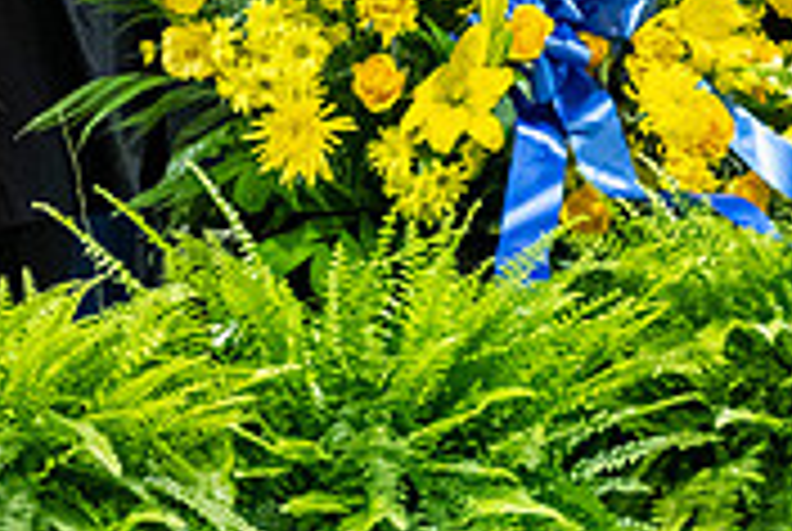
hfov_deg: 1.5
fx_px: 29309
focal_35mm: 1330
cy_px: -98
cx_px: -334
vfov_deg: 1.0
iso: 2000
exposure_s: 1/200
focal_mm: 200
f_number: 4
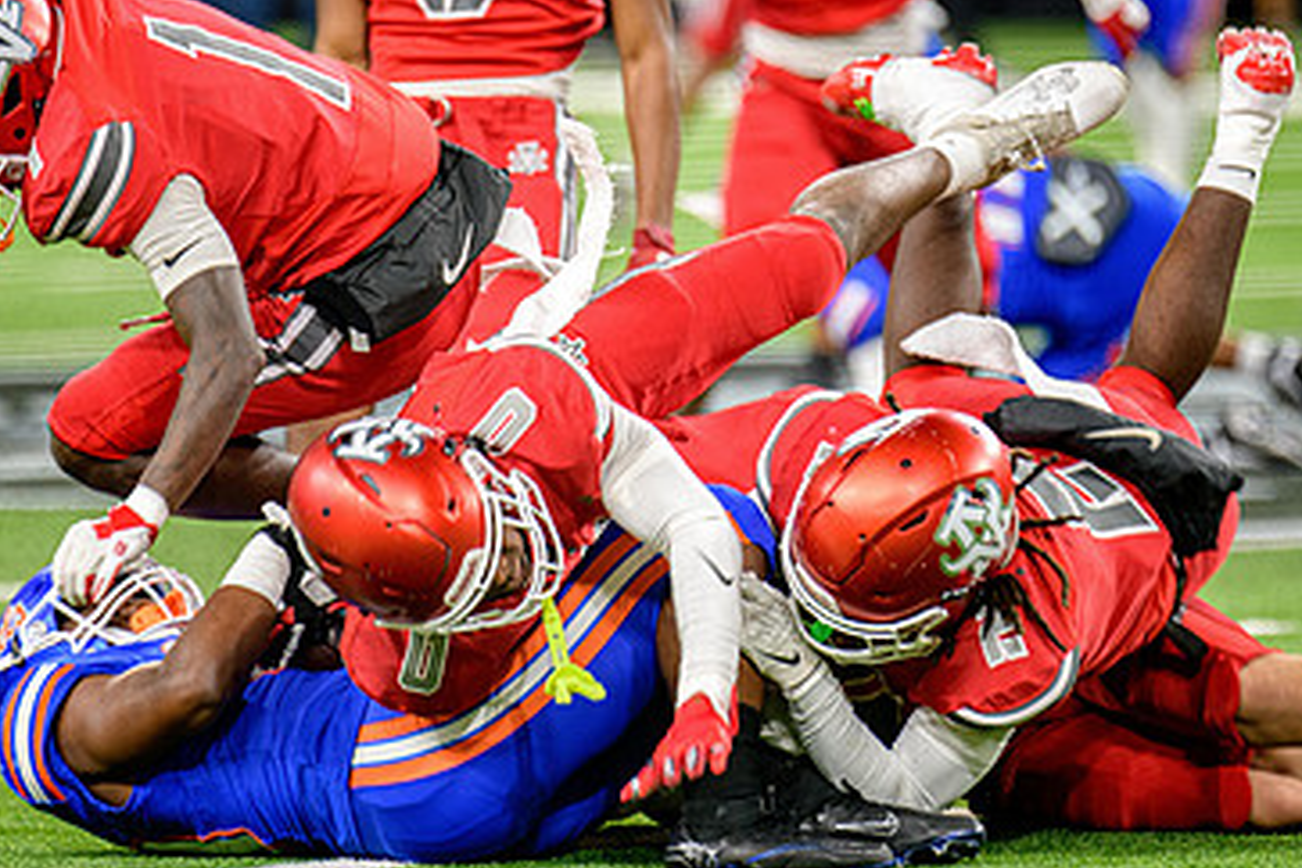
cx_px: 681
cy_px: 482
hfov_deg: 4.3
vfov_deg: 2.9
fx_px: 17322
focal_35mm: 479
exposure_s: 1/400
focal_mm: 300
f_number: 2.8
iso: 1250
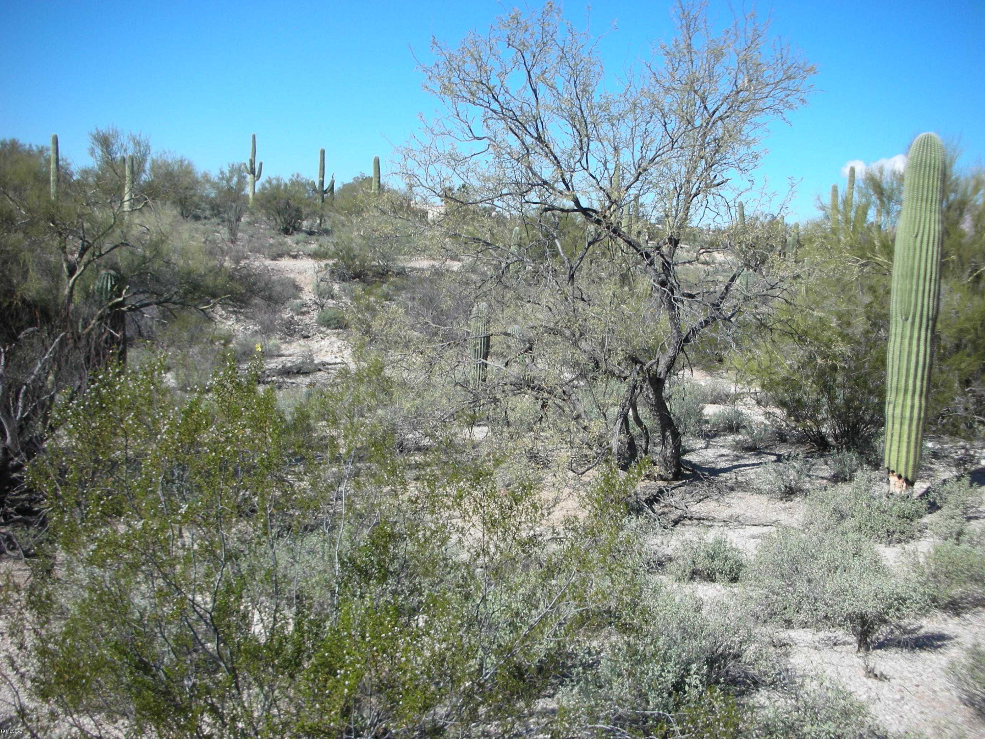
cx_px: 497
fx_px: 1024
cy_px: 375
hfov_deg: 51.4
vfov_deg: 39.7
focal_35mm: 36
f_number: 8.5
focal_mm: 5.8
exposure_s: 1/79.8
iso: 50
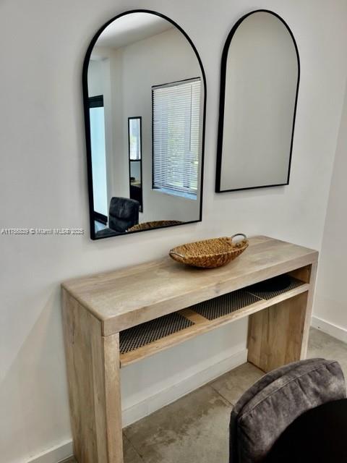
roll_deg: -0.8
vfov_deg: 67.3
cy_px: 232
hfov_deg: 53.1
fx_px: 348
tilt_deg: -16.4
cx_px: 174
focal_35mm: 26
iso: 64
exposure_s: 1/120
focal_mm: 5.1
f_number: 1.6
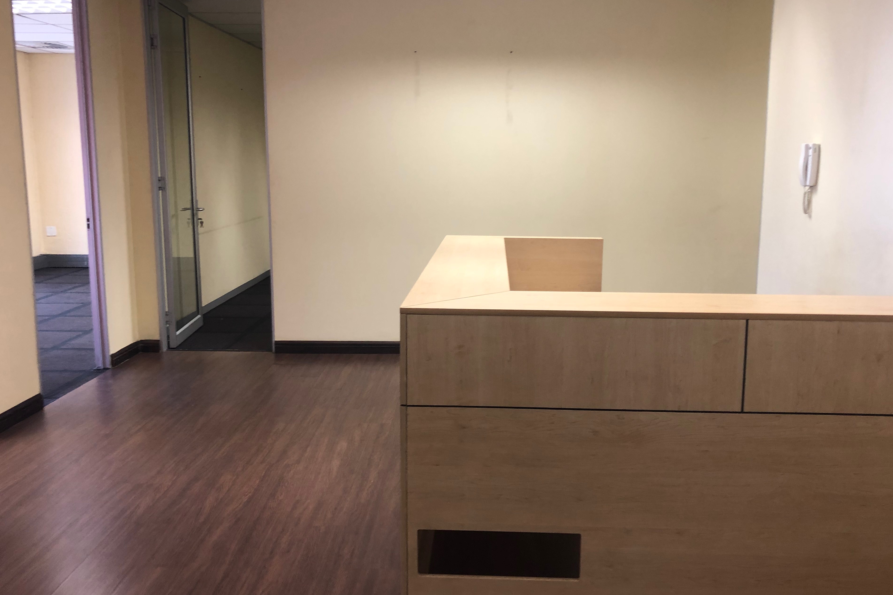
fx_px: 769
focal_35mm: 31
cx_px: 474
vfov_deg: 42.3
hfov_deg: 60.2
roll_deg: -1.2
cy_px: 279
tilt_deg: -8.3
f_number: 1.8
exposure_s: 1/17
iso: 32
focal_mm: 3.99
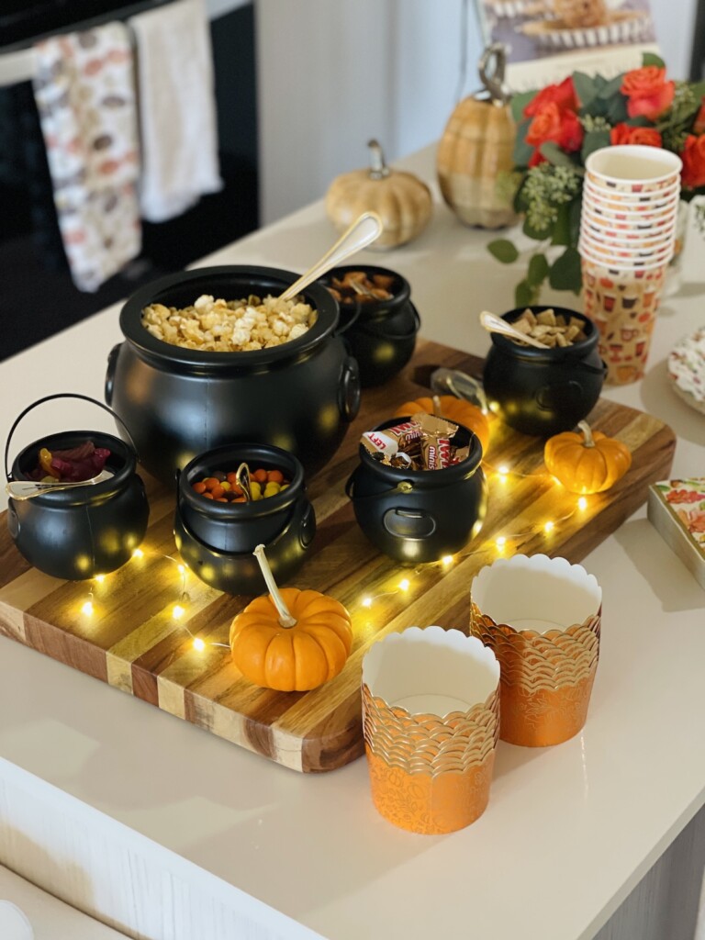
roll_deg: +0.0
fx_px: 1738
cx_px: 352
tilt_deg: -31.9
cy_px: 470
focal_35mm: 64
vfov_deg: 30.3
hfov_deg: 22.9
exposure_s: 1/30
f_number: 2.2
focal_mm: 7.5
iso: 400
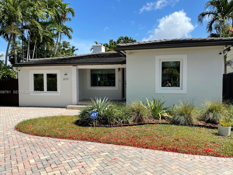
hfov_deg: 63.5
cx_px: 117
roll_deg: +0.3
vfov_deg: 49.7
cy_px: 92
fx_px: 188
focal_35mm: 28
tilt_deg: -2.1
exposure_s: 1/3731
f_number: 1.6
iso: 32
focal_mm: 4.2
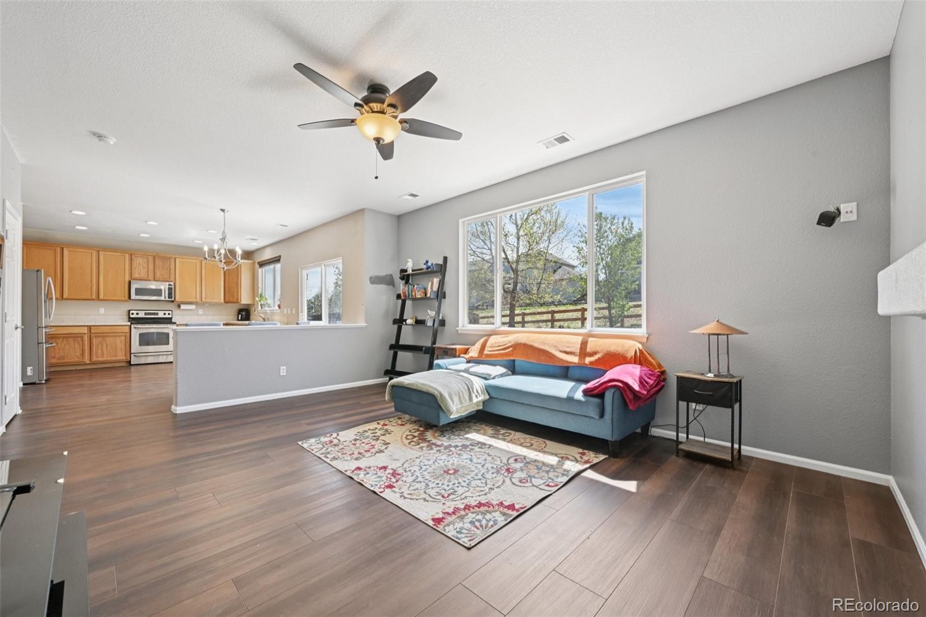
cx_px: 463
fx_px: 360
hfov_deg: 104.3
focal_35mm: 14
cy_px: 308
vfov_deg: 81.2
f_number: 11
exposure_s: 1/15
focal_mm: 14
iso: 200
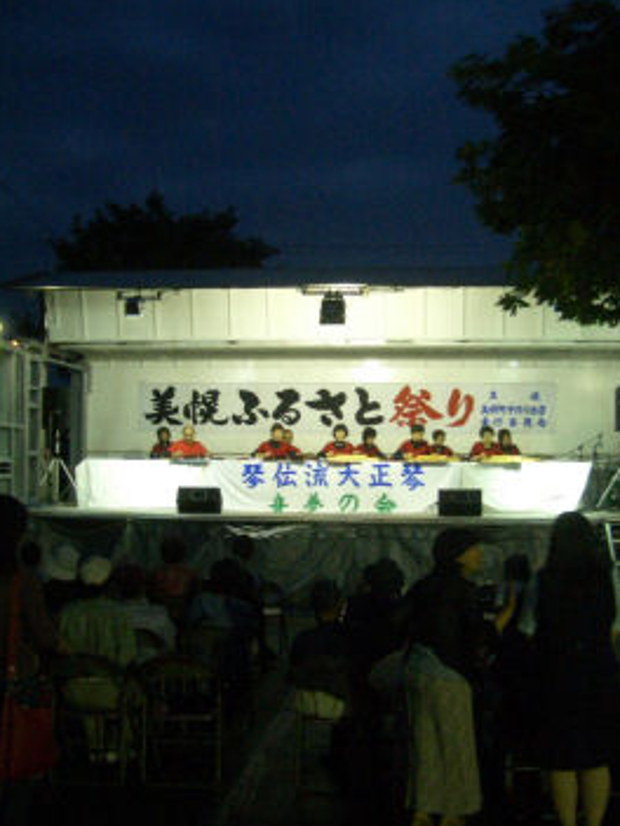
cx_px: 368
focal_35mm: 42
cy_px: 455
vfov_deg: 44.7
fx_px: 1003
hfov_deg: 34.3
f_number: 2.6
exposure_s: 1/50
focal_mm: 5.8
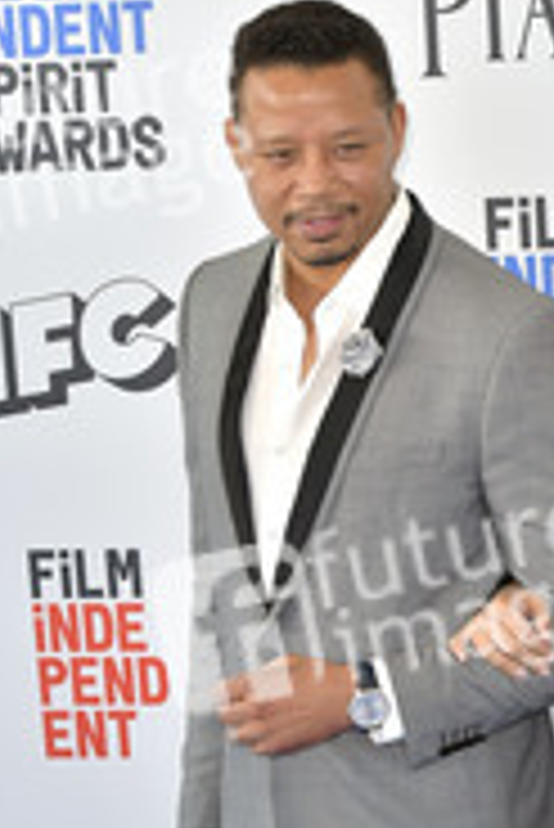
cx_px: 516
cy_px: 832
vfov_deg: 13.3
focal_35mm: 152
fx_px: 3502
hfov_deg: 9.0
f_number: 6.3
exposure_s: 1/320
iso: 500
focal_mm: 70
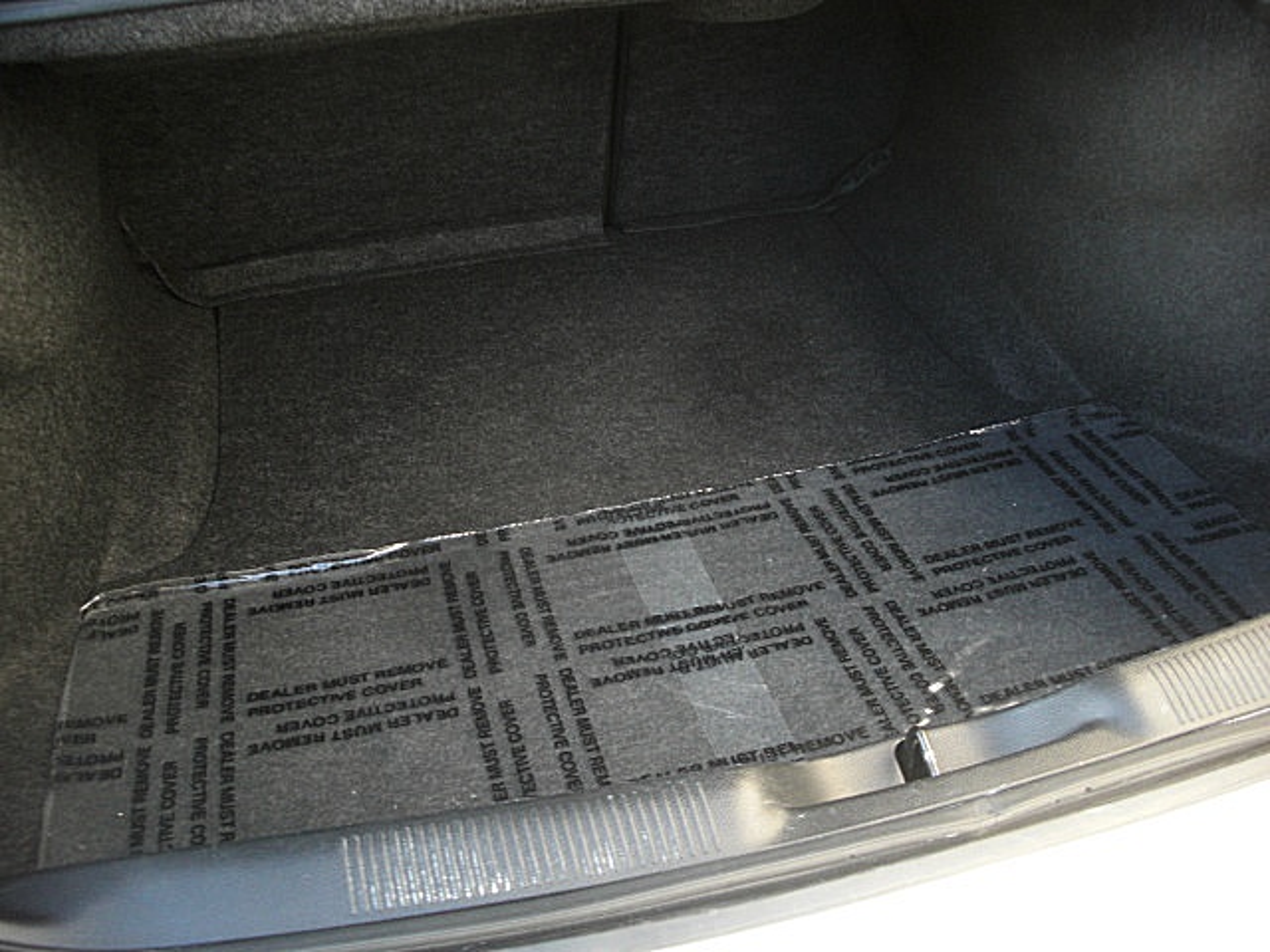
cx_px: 635
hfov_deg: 51.4
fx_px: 1321
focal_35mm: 36
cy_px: 476
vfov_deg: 39.7
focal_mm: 6.3
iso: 200
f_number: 2.8
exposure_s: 1/60
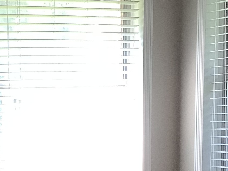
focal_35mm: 119
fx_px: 784
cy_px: 190
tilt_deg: -6.6
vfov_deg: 12.2
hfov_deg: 16.2
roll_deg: +0.0
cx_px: -4
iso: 50
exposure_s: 1/60
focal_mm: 3.3
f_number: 2.4
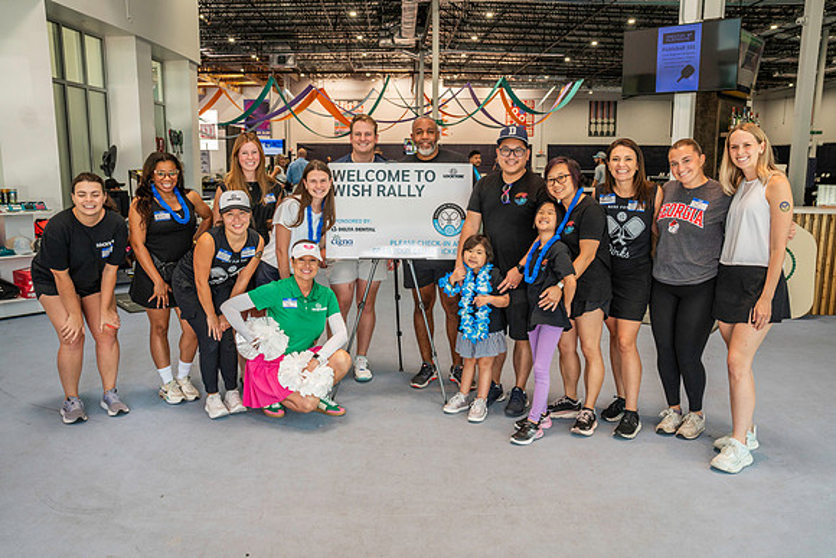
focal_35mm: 30
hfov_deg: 61.9
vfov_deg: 43.6
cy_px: 279
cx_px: 418
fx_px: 697
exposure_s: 1/160
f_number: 5.6
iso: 1000
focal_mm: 30
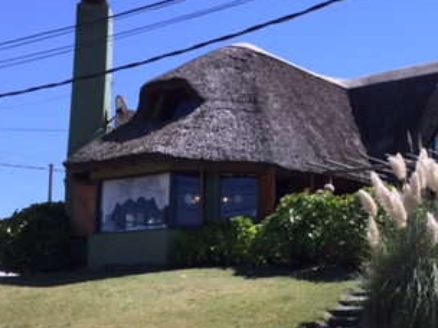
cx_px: 416
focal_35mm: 61
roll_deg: -1.1
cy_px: 209
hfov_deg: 29.9
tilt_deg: +6.0
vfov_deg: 24.0
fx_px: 772
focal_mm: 4.15
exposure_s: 1/1647
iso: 32
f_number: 2.2
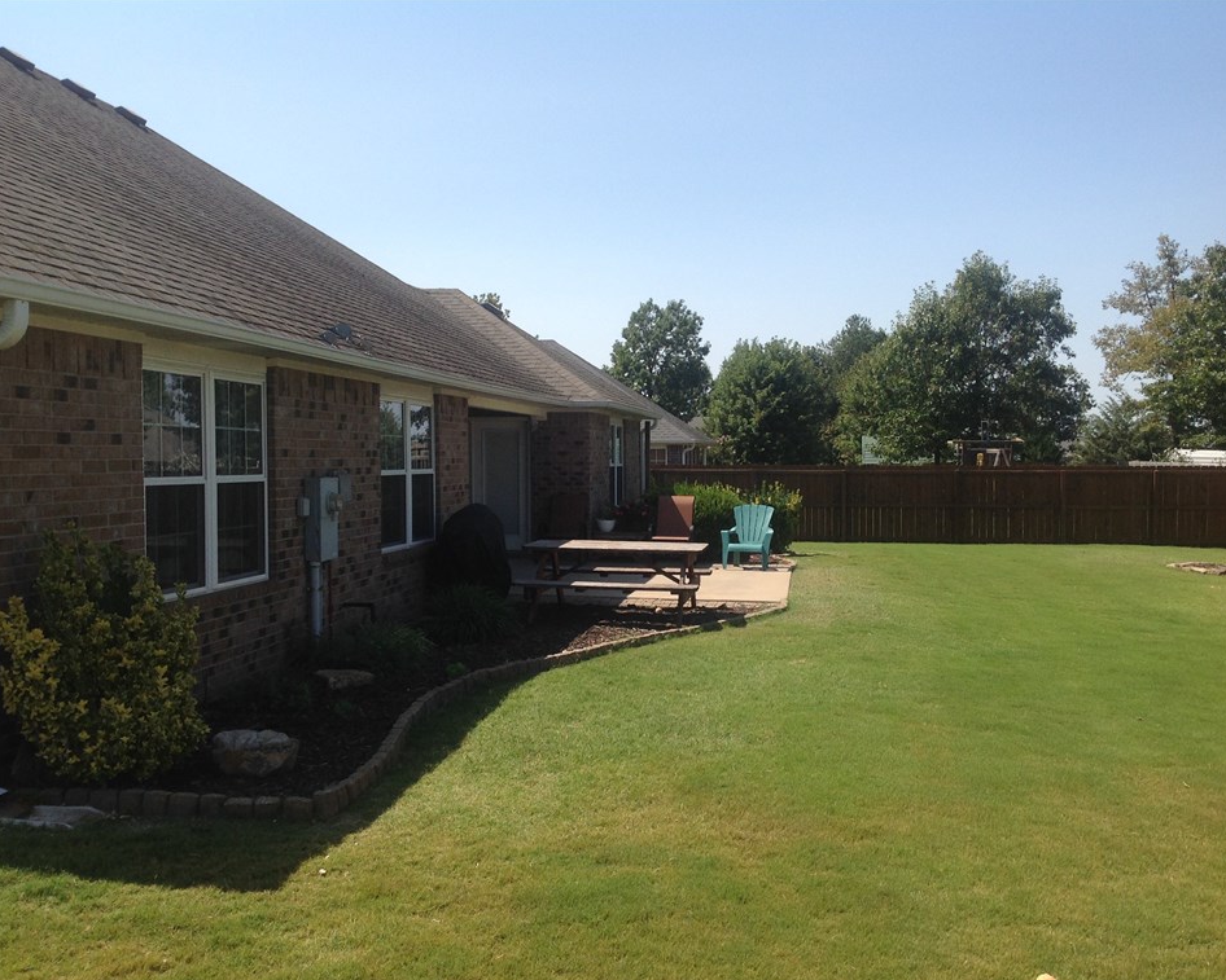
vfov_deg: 40.1
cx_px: 621
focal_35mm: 37
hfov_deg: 49.1
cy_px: 493
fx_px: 1343
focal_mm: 4.28
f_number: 2.4
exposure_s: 1/1779
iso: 50
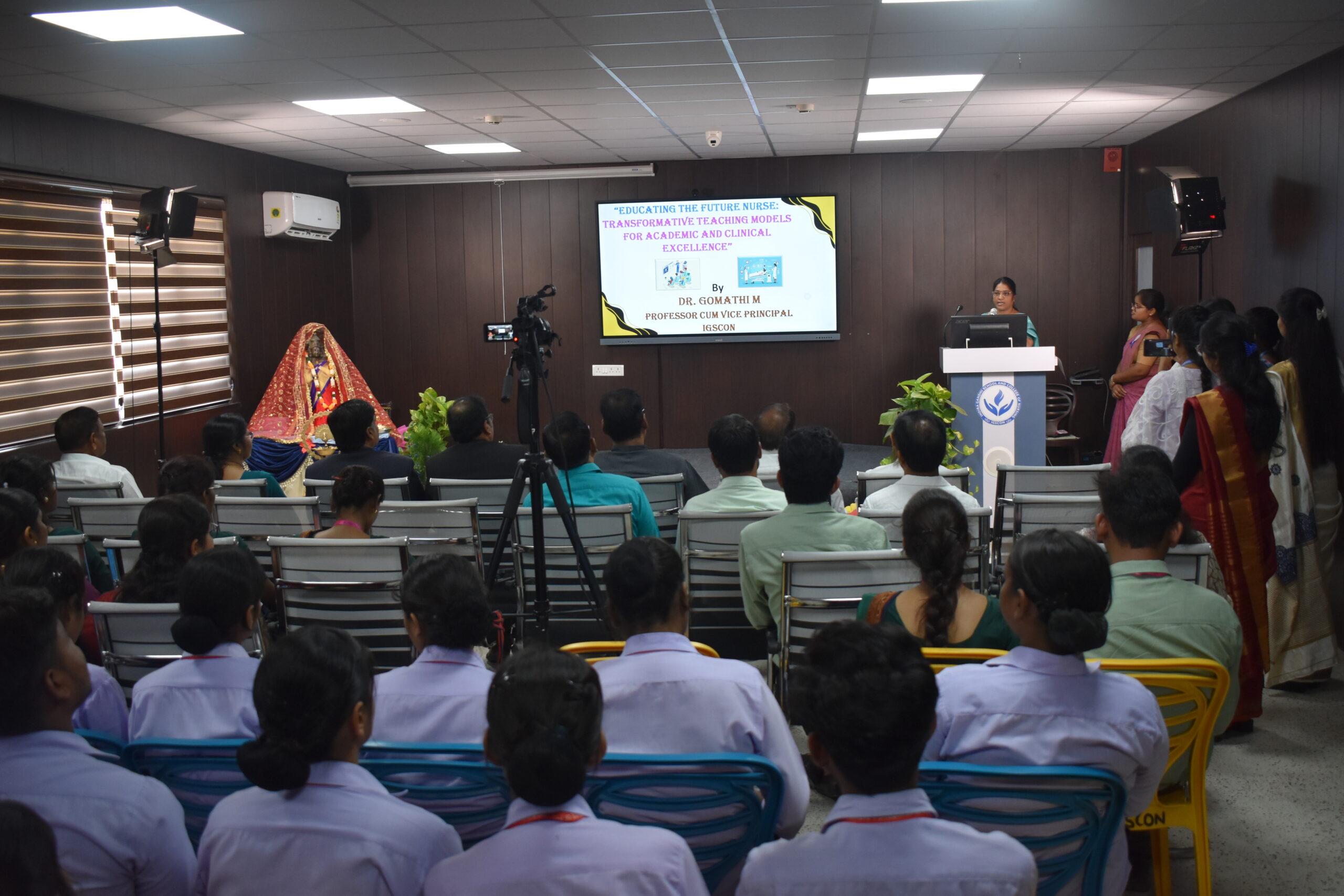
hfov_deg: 53.1
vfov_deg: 36.9
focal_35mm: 36
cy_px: 448
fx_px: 1344
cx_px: 672
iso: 800
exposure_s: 1/125
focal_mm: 24
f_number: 4
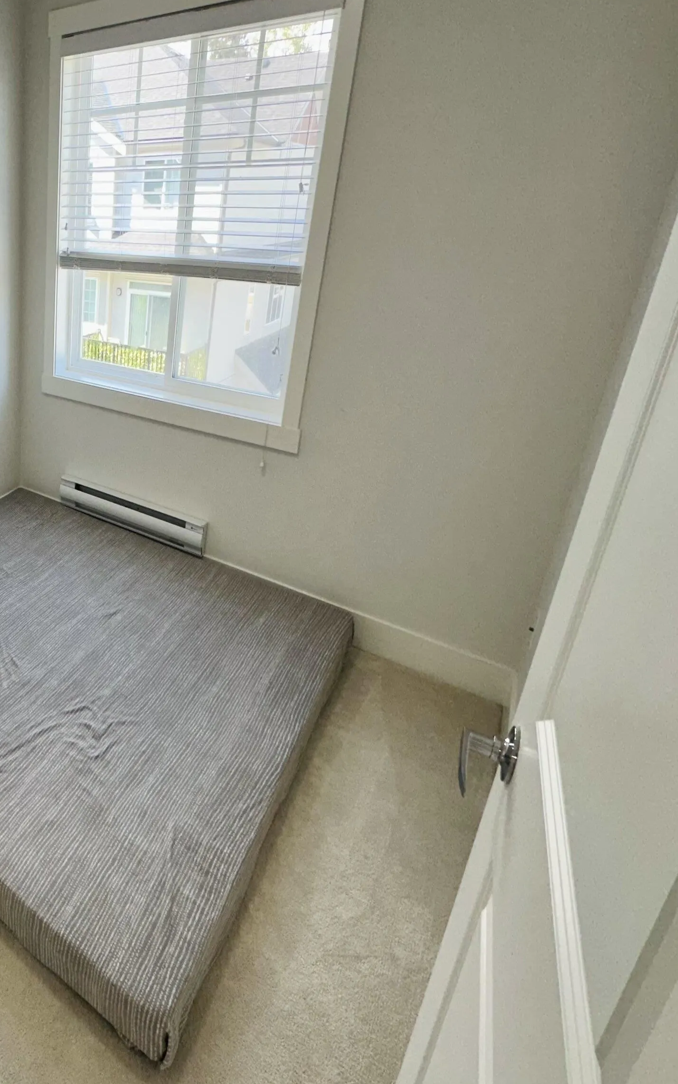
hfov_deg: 49.3
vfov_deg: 85.1
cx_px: 7
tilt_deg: -23.9
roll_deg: +0.6
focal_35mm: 20
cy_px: 546
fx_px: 591
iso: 64
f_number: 2.2
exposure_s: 1/120
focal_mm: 2.22
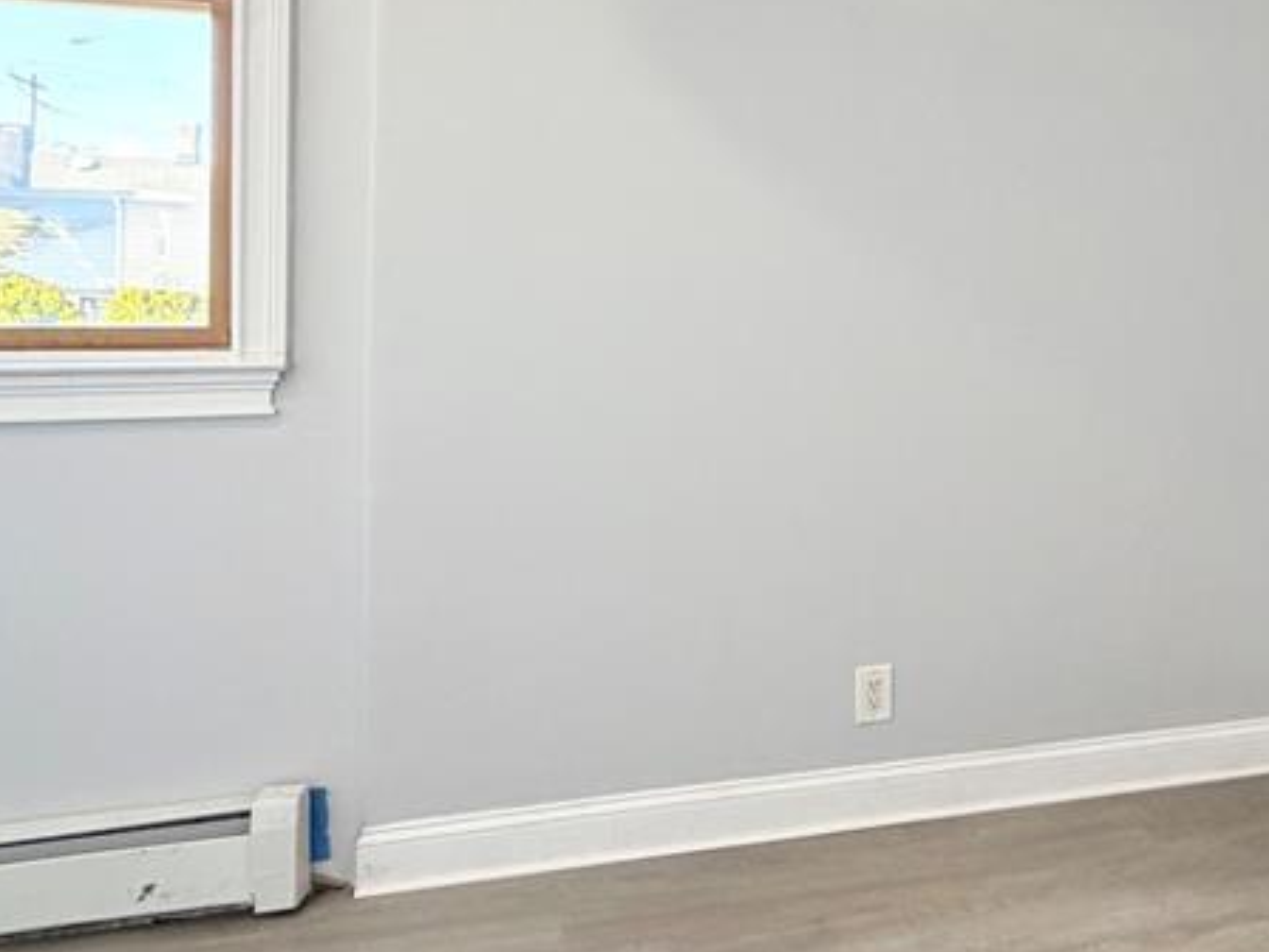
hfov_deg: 53.2
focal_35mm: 32
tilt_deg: -1.2
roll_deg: -1.2
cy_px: 300
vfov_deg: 43.4
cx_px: 1011
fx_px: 1173
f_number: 2.2
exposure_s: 1/60
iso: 200
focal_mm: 2.22
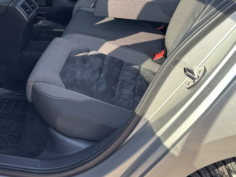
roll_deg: +2.6
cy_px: -6
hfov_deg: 33.5
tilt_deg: -12.3
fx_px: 389
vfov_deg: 24.3
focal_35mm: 57
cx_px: 78
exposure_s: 1/207
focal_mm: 5.96
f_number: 1.6
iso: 50
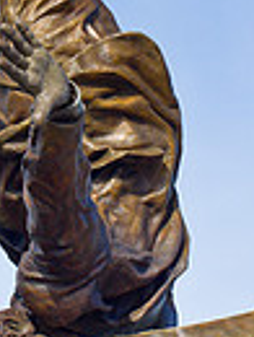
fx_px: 2428
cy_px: 106
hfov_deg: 6.0
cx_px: 6
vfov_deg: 7.9
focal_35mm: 249
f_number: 7.1
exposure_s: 1/640
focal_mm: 50
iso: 200
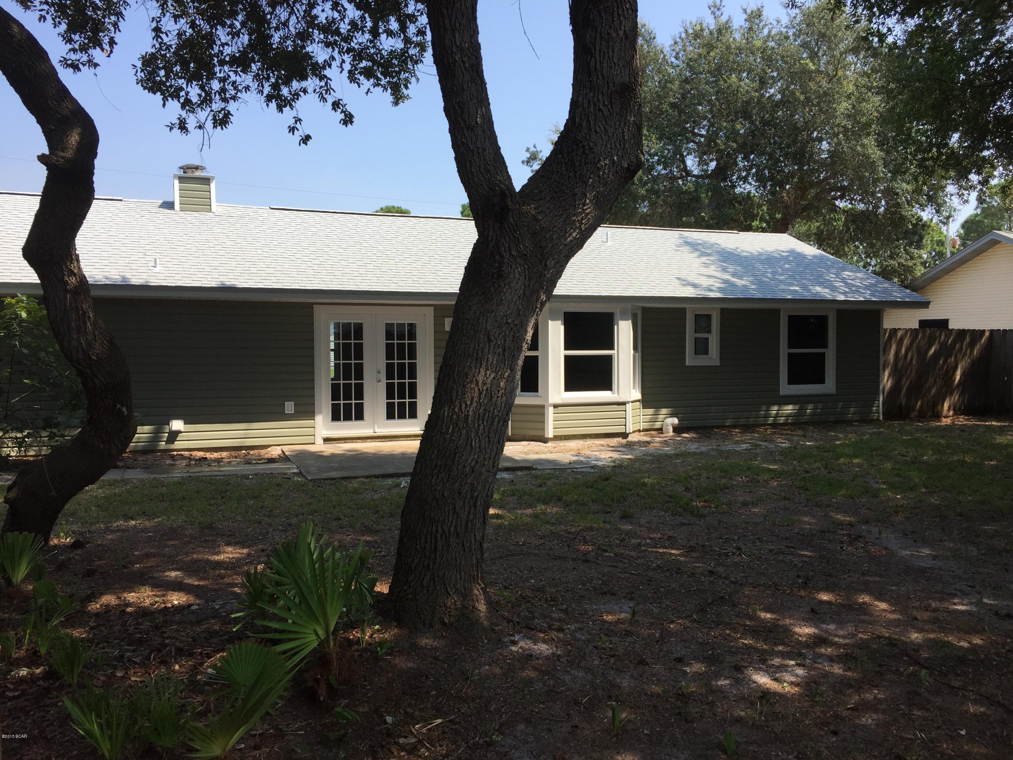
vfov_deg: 48.2
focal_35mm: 29
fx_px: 849
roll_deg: -0.2
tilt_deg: -2.8
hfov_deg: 61.7
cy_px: 380
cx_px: 506
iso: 32
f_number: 2.2
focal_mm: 4.15
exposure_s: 1/1130
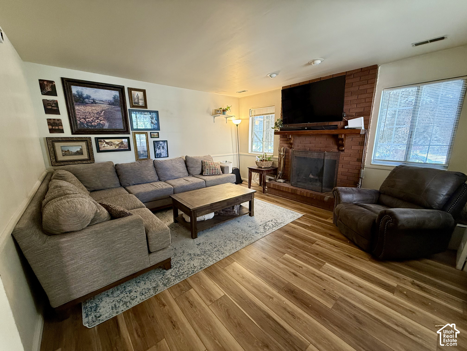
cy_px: 176
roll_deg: +0.5
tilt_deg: -12.0
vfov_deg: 85.7
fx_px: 189
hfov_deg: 102.1
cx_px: 234
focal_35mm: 14
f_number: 2.2
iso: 200
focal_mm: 2.22
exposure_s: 1/60
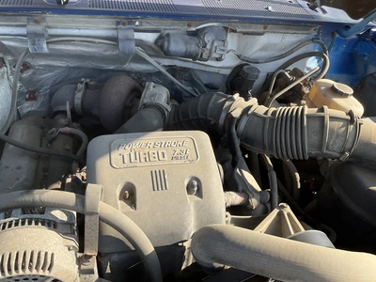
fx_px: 315
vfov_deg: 48.2
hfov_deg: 61.7
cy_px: 141
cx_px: 188
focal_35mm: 29
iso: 25
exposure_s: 1/551
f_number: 1.8
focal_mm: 3
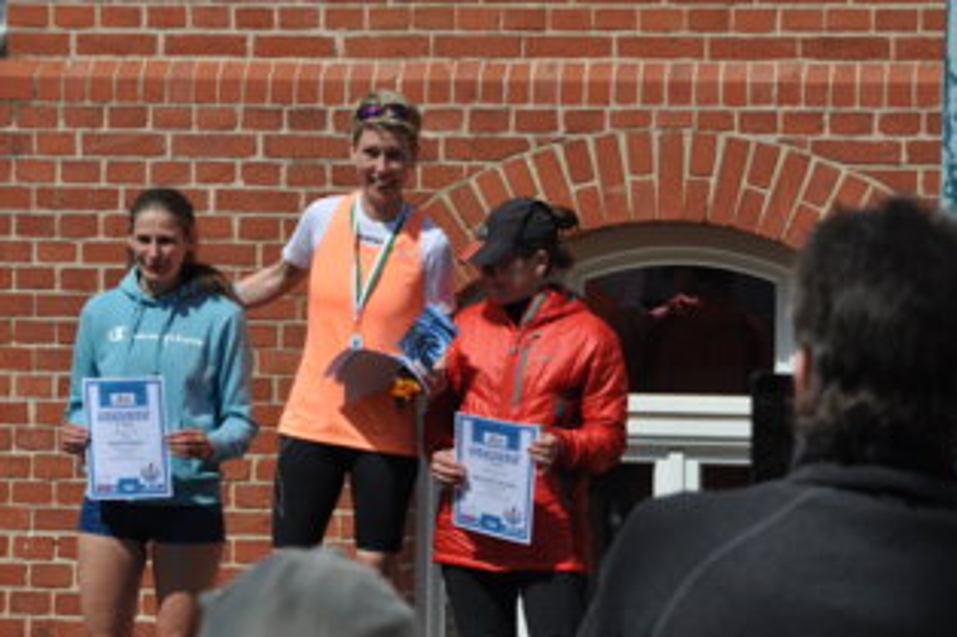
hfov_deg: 13.4
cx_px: 405
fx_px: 4065
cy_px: 259
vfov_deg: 9.0
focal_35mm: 153
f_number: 8
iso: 400
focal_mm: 80
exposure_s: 1/2000
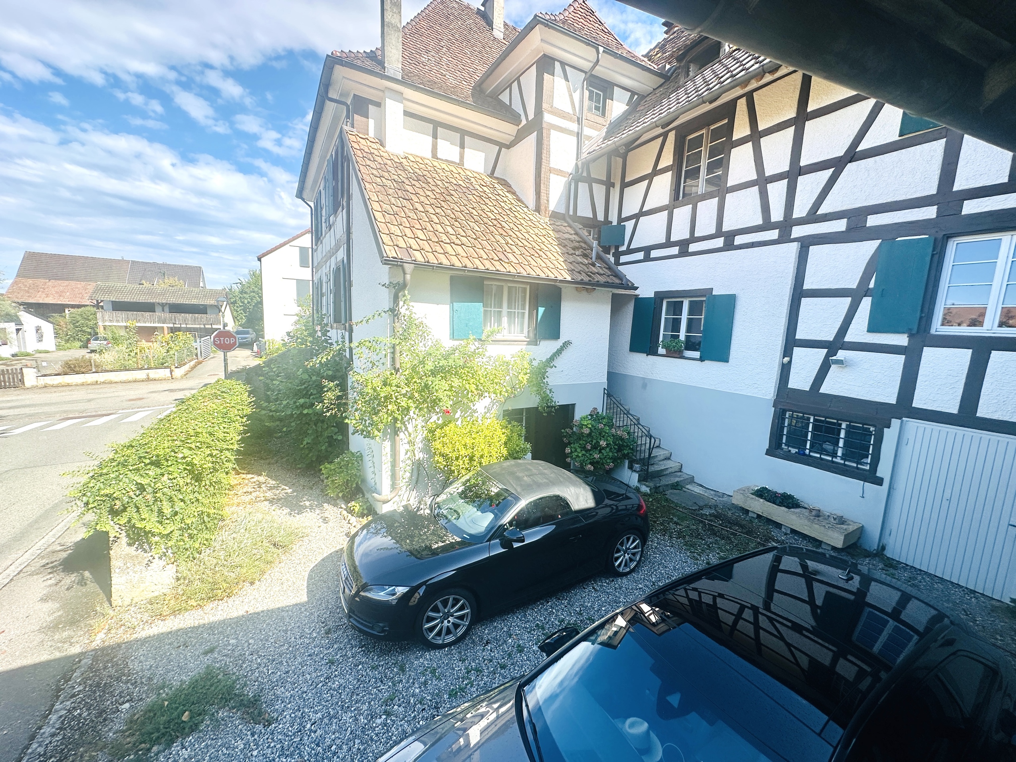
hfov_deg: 102.1
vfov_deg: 85.7
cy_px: 381
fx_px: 411
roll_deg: -2.4
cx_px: 508
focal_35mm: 14
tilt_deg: -7.8
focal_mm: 2.22
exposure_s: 1/790
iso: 40
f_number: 2.2
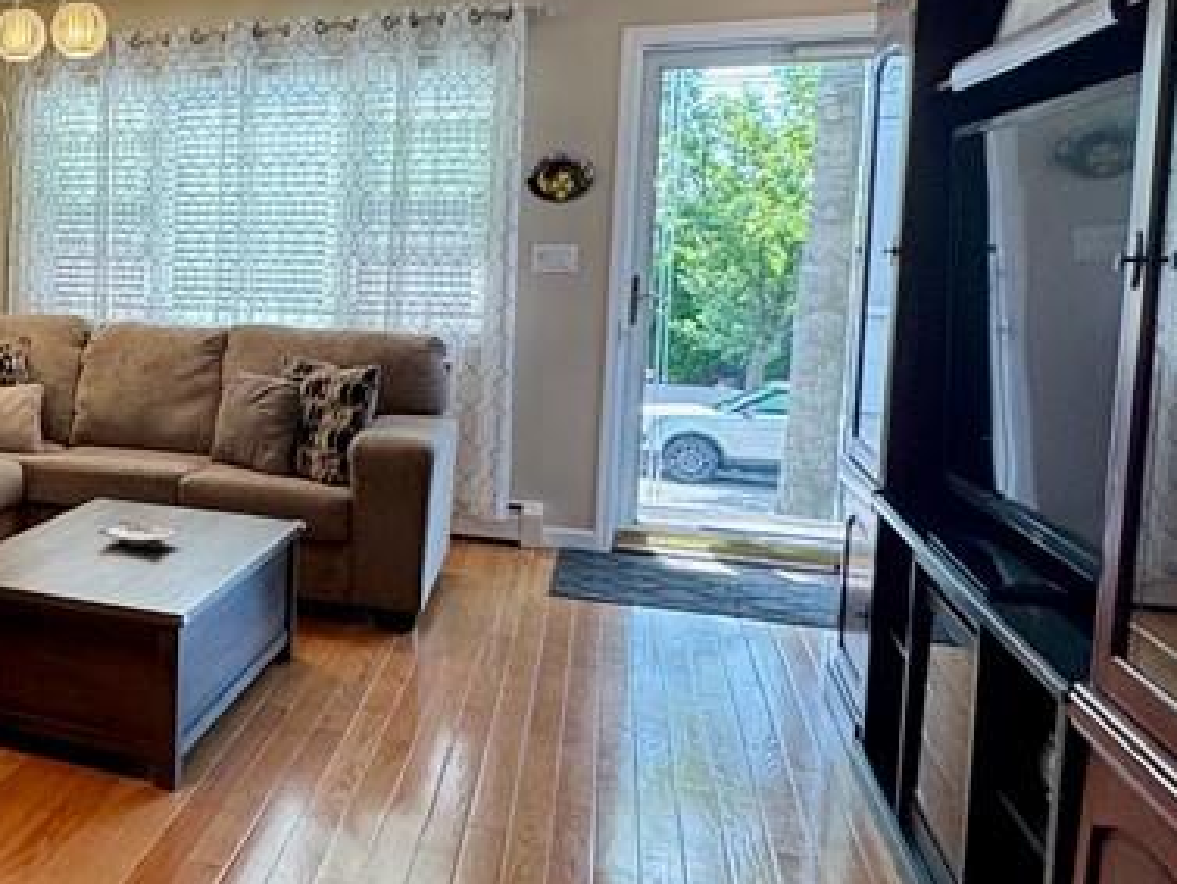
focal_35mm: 38
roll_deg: -1.0
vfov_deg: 37.6
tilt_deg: -6.3
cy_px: 365
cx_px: -81
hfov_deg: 40.6
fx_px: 1292
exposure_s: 1/120
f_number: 2.2
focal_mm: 2.22
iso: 80
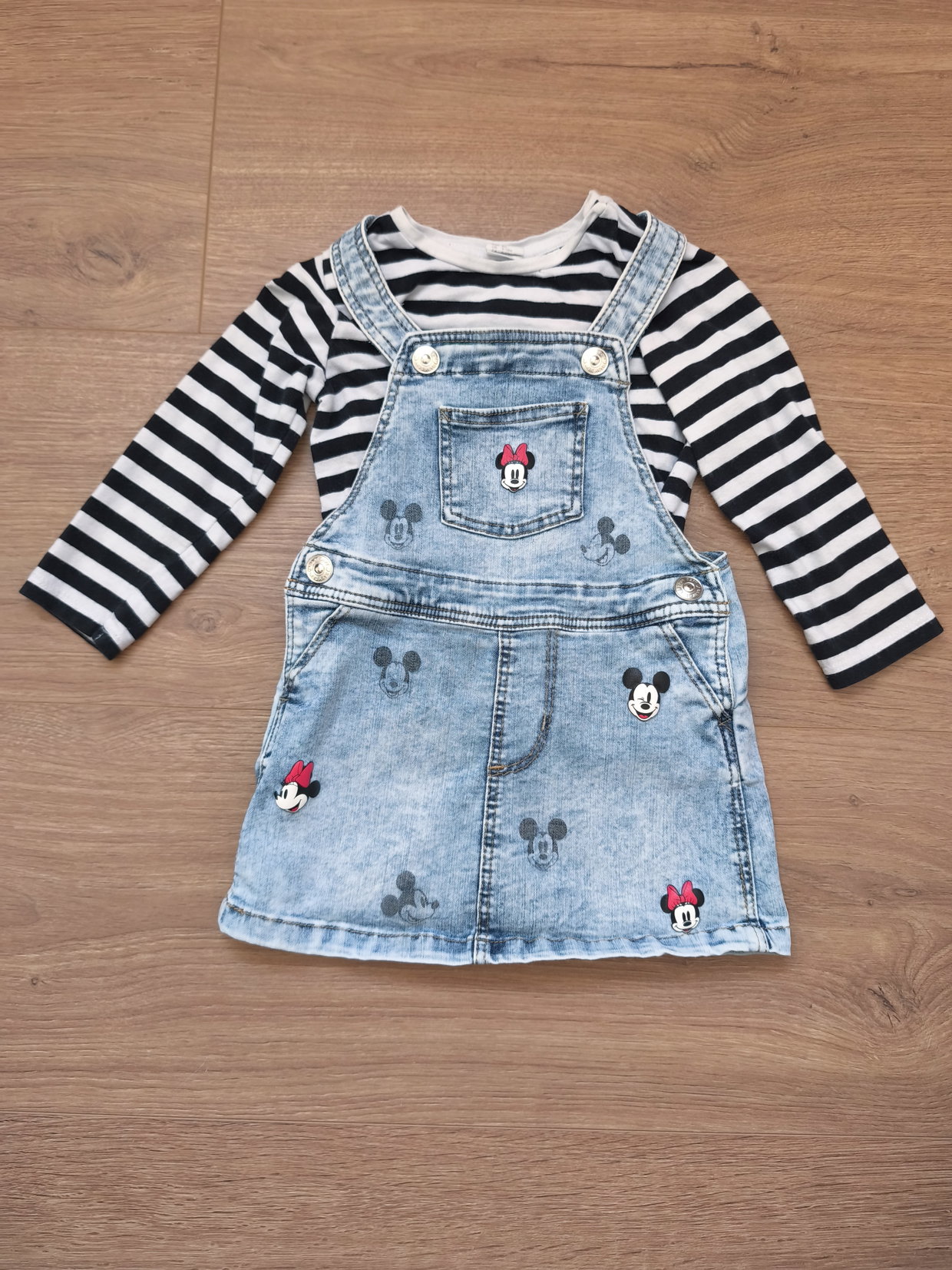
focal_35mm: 23
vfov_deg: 73.9
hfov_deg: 58.9
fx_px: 843
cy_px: 635
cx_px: 476
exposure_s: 1/100
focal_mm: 6.57
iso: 250
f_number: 1.6
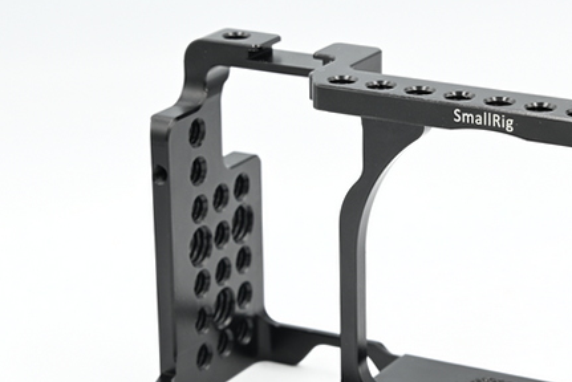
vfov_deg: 10.2
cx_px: 415
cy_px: 243
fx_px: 2146
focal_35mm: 135
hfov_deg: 15.1
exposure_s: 1/30
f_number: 11
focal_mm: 60
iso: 200
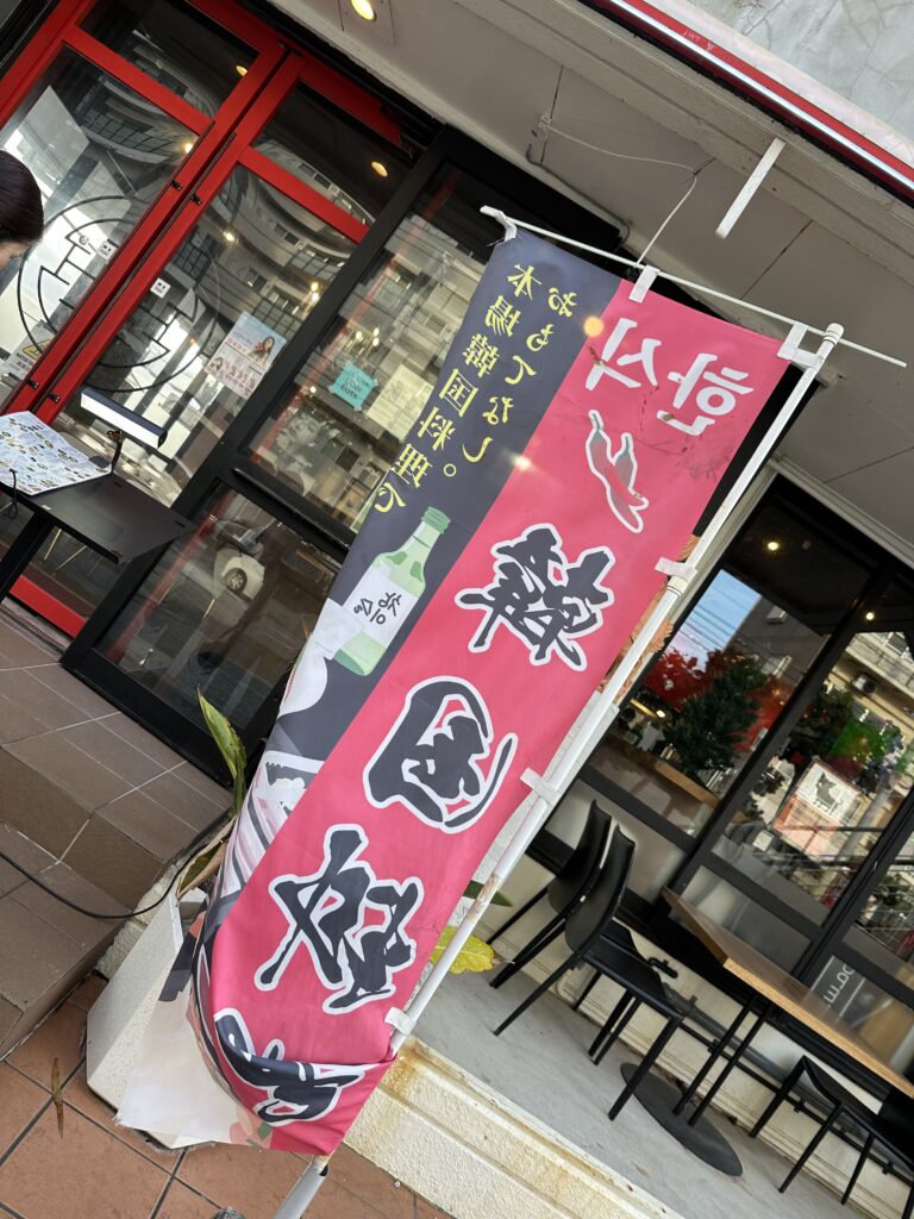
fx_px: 845
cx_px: 457
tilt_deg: +1.8
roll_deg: -35.4
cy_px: 610
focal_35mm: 24
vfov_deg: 71.6
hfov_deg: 56.8
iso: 64
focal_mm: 6.86
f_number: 1.78
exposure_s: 1/208
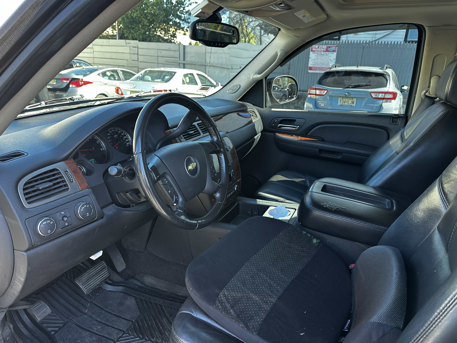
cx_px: 228
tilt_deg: -16.9
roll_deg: -4.8
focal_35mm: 24
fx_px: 317
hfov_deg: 71.6
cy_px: 172
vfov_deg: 56.8
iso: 80
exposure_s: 1/121
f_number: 1.78
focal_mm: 6.86
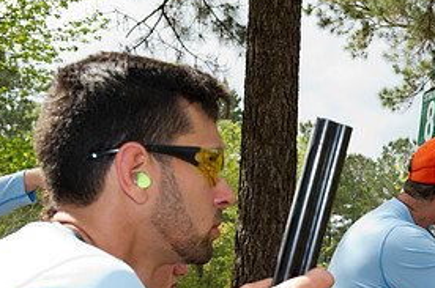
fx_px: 965
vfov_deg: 16.8
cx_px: 392
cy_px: 255
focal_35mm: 80
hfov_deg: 24.7
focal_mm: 38
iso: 400
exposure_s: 1/250
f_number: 8
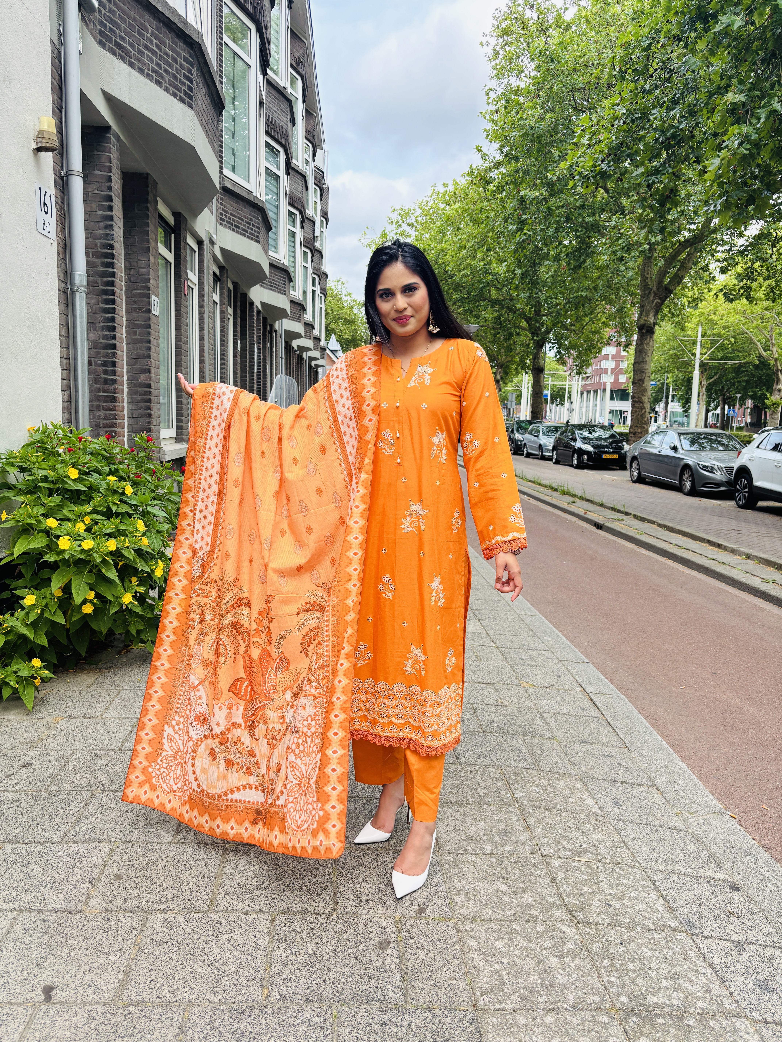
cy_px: 521
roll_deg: -2.5
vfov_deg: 67.3
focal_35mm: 26
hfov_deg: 53.1
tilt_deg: -8.2
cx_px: 391
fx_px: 783
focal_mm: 5.96
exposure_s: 1/473
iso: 50
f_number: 1.6
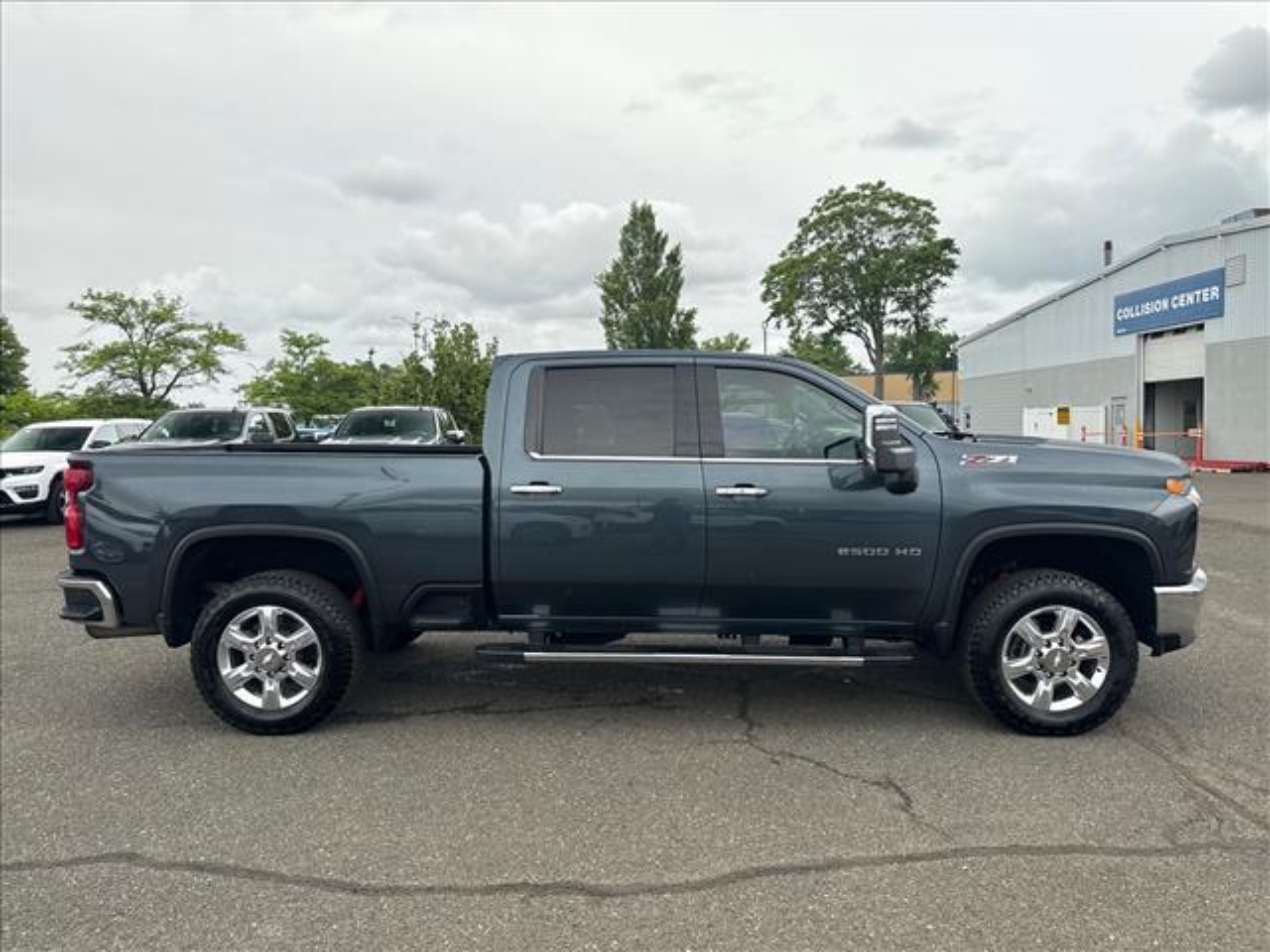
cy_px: 476
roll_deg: +0.9
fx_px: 881
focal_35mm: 24
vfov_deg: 56.8
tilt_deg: -2.2
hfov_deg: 71.6
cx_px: 635
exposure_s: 1/878
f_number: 1.78
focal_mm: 6.76
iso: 80
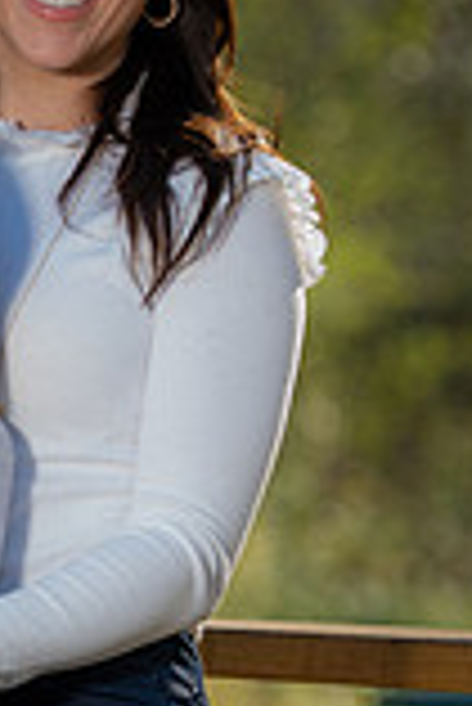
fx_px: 8379
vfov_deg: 4.8
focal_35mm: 427
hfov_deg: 3.2
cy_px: 436
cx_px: -427
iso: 50
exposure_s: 1/250
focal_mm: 116
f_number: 2.8
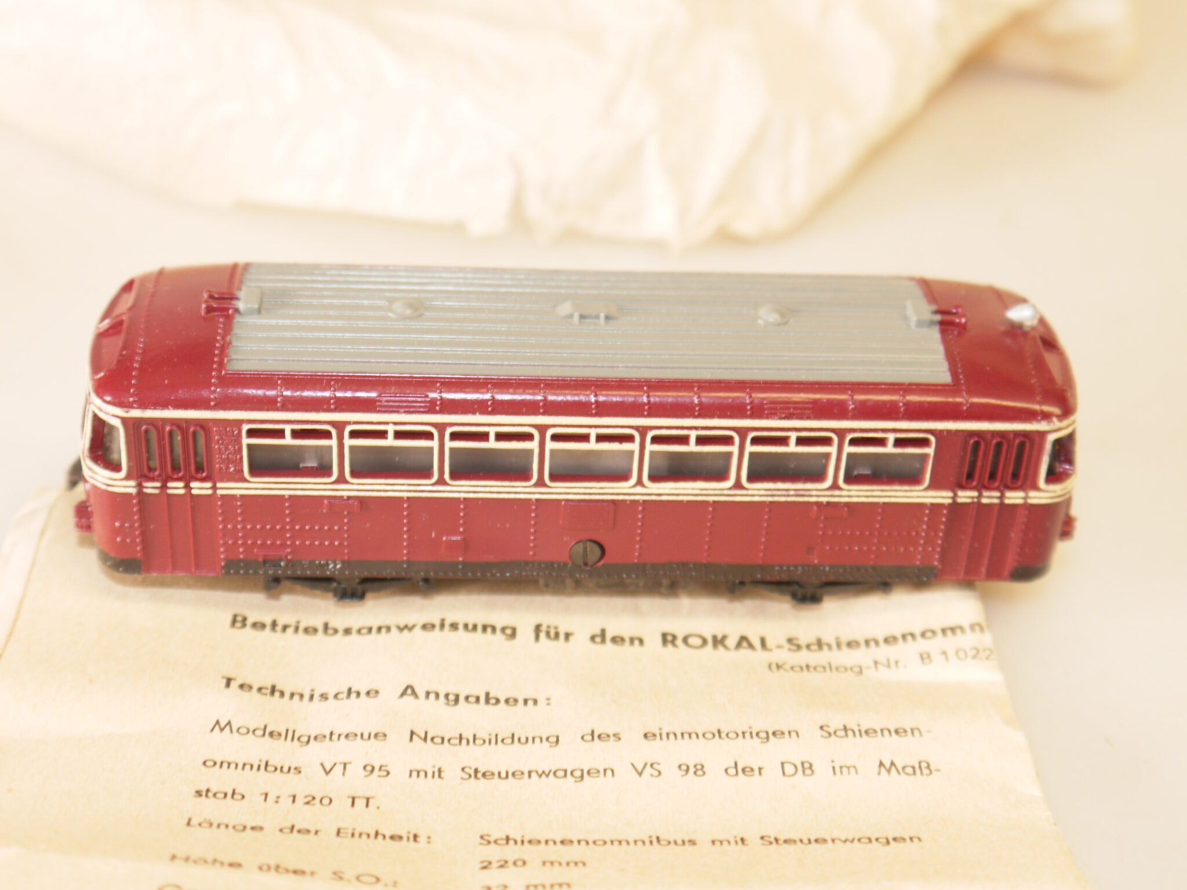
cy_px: 445
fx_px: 2126
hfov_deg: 31.2
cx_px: 594
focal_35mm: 62
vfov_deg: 23.7
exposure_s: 1/30
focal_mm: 22
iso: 100
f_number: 4.4
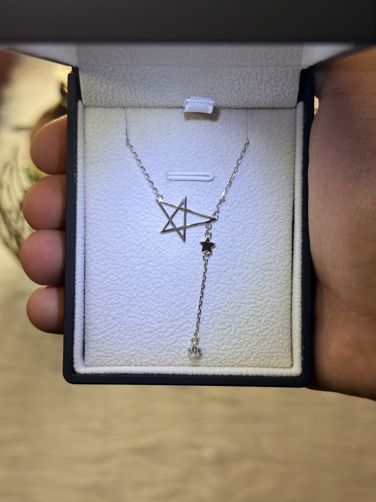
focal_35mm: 48
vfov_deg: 39.7
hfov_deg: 30.3
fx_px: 695
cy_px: 251
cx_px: 188
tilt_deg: -47.9
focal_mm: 6.76
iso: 64
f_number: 1.78
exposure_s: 1/100
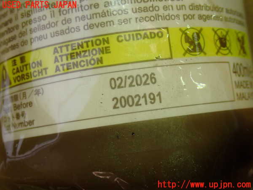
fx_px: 395
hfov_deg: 35.5
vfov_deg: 27.0
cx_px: 126
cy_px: 95
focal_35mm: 54
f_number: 3.3
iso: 400
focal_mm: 9.65
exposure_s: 1/50
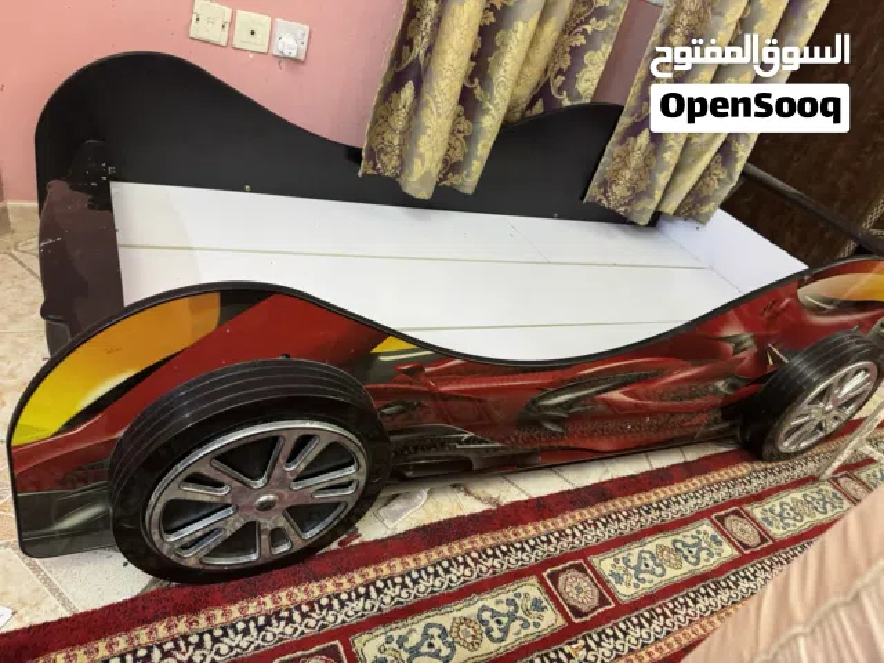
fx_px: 613
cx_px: 442
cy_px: 332
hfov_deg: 71.6
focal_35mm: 24
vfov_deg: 56.8
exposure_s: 1/50
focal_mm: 6.76
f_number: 1.78
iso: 640
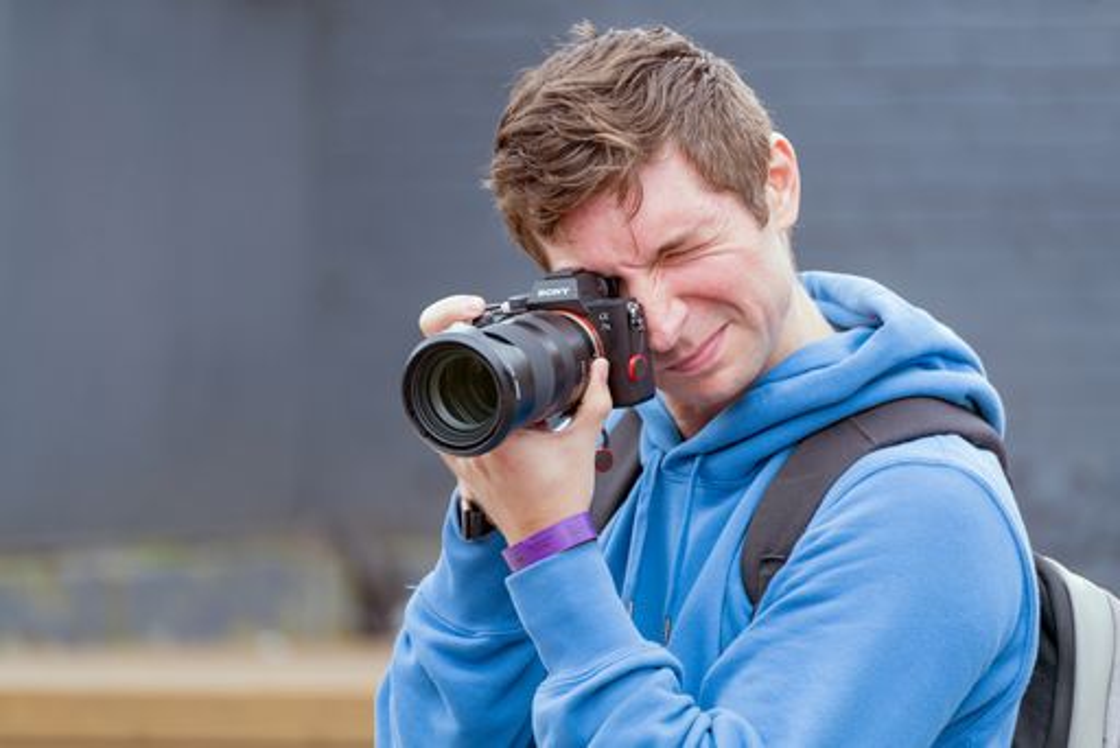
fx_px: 9338
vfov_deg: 4.6
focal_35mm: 300
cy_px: 374
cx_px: 560
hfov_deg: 6.9
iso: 200
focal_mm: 300
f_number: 6.3
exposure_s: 1/100
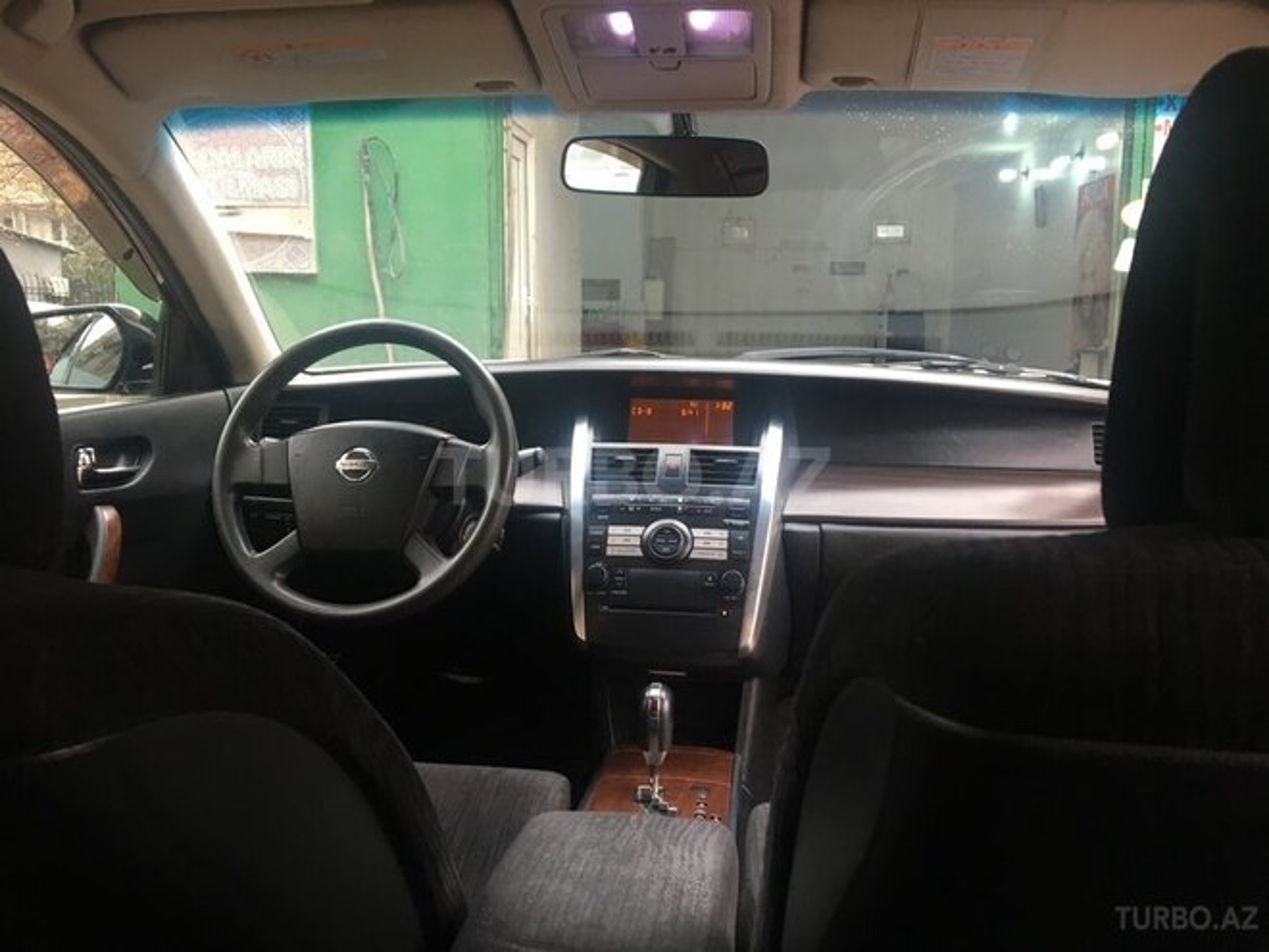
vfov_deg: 48.2
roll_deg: -1.0
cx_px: 634
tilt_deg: -6.8
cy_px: 476
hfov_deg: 61.7
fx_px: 1063
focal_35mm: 29
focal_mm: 4.15
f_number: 2.2
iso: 80
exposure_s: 1/33
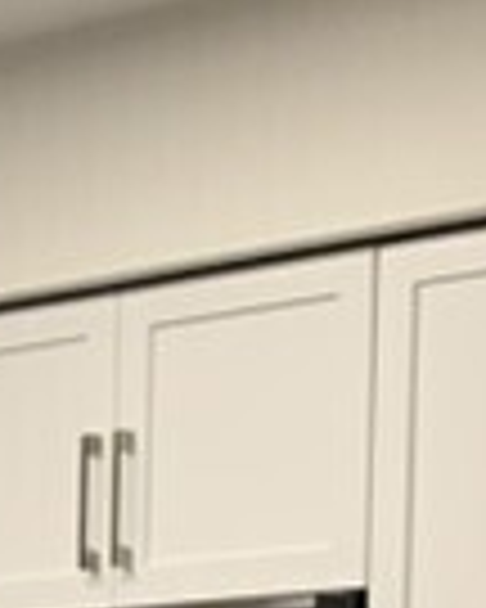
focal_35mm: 193
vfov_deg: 9.3
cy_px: 1293
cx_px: -572
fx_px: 3470
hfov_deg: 7.6
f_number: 1.8
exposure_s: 1/60
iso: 80
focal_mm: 4.25
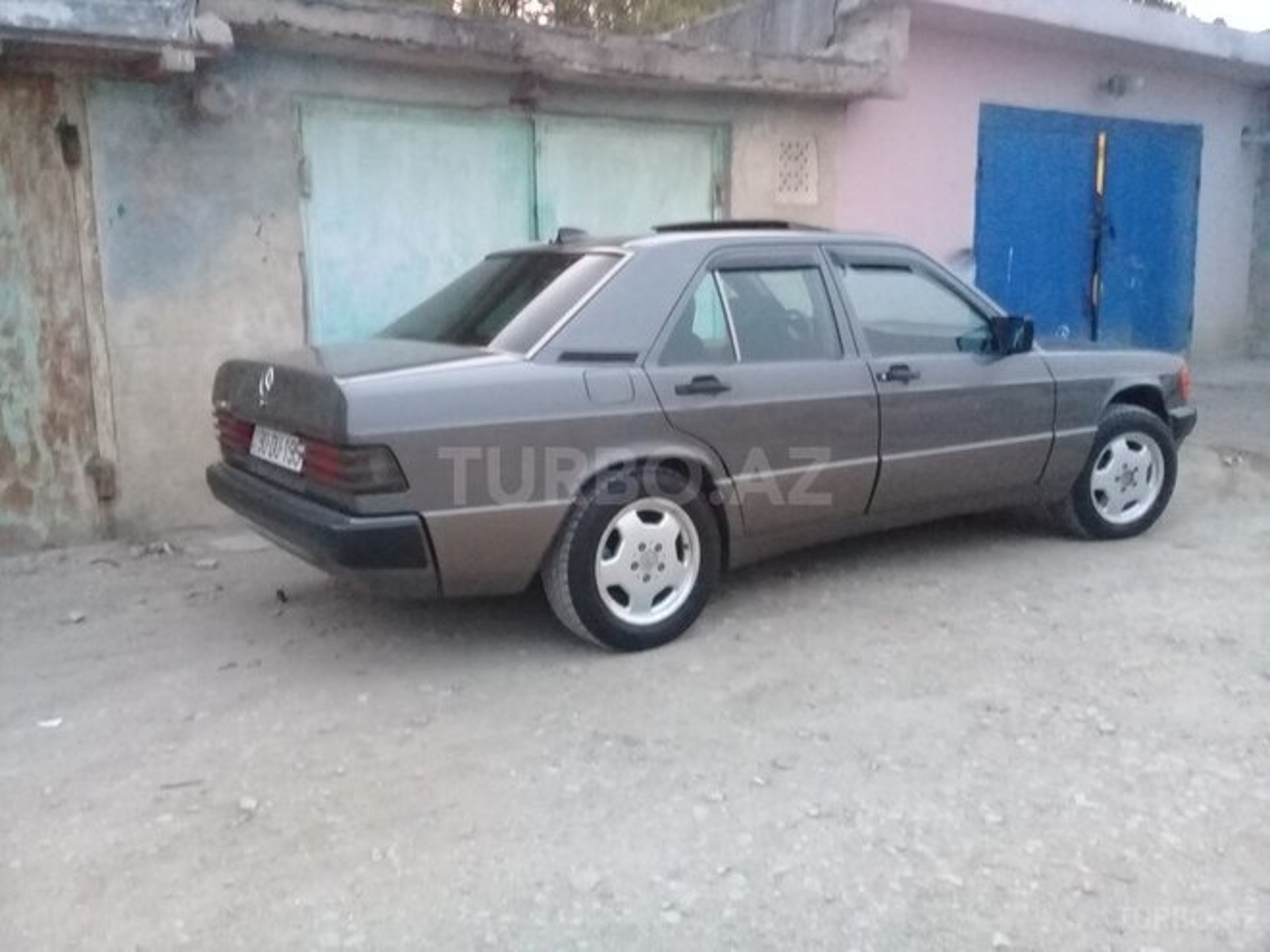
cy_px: 476
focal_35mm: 31
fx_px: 1137
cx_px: 635
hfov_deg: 58.4
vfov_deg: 45.4
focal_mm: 3.3
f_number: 2.2
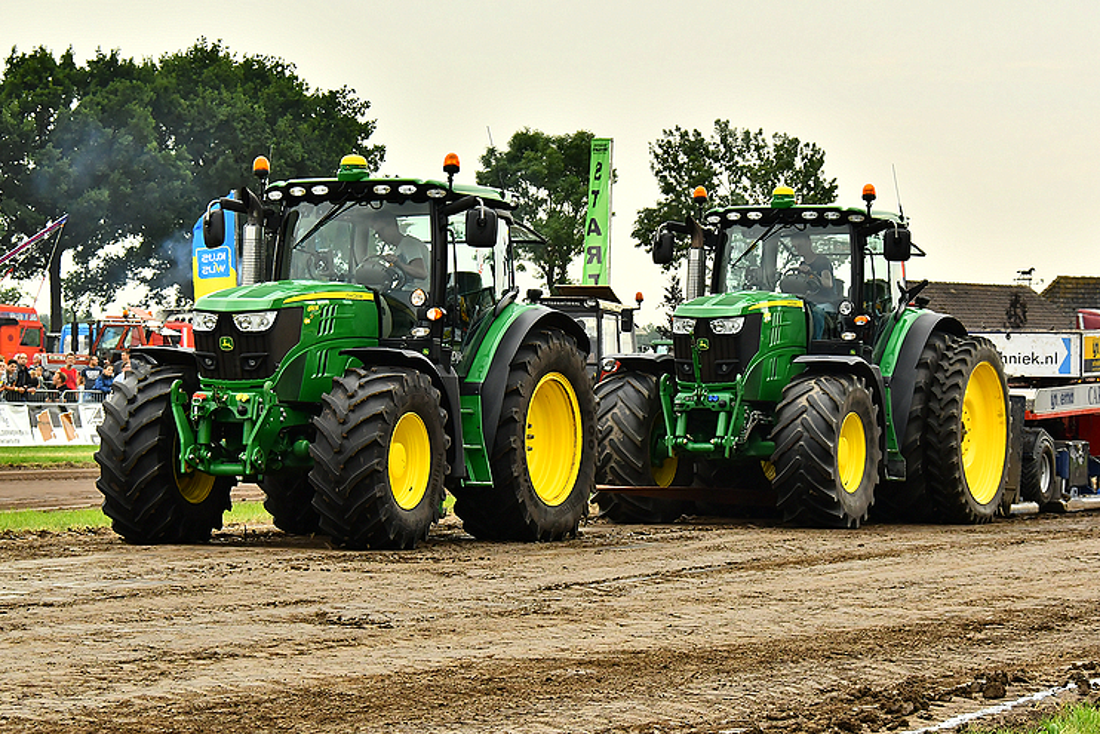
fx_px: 4248
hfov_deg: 14.8
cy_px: 383
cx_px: 581
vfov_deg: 9.9
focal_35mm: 139
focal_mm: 86
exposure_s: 1/250
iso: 500
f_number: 9
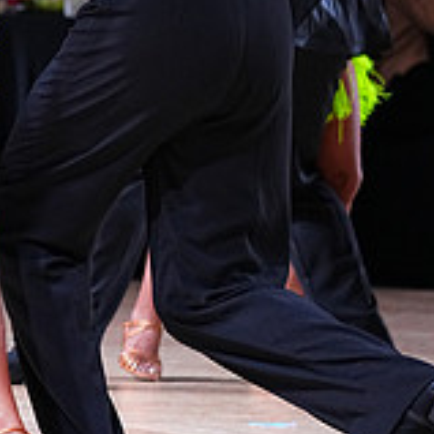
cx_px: 12
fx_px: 6511
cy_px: -134
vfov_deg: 3.8
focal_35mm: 459
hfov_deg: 3.8
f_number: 4
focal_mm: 148
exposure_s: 1/400
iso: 2500
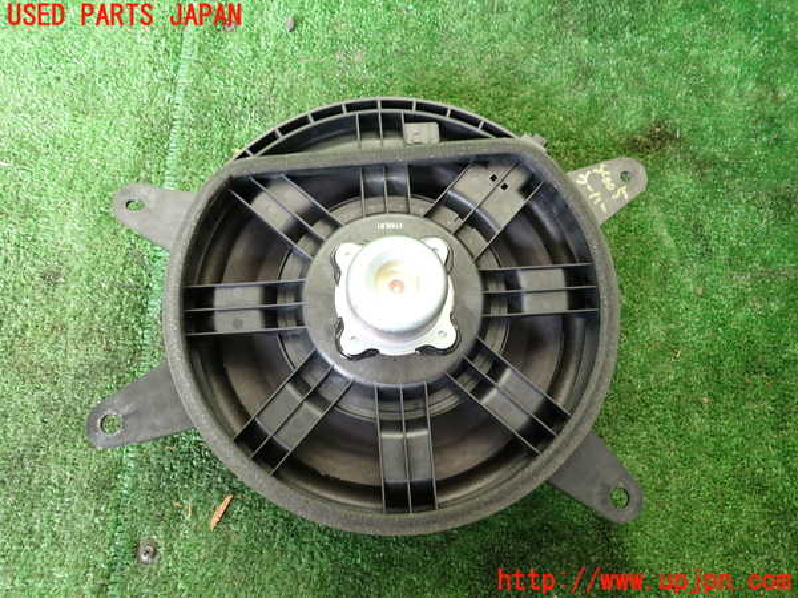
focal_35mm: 30
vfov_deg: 46.8
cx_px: 399
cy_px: 299
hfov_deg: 60.0
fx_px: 692
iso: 200
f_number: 2.3
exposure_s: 1/40
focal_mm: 5.4
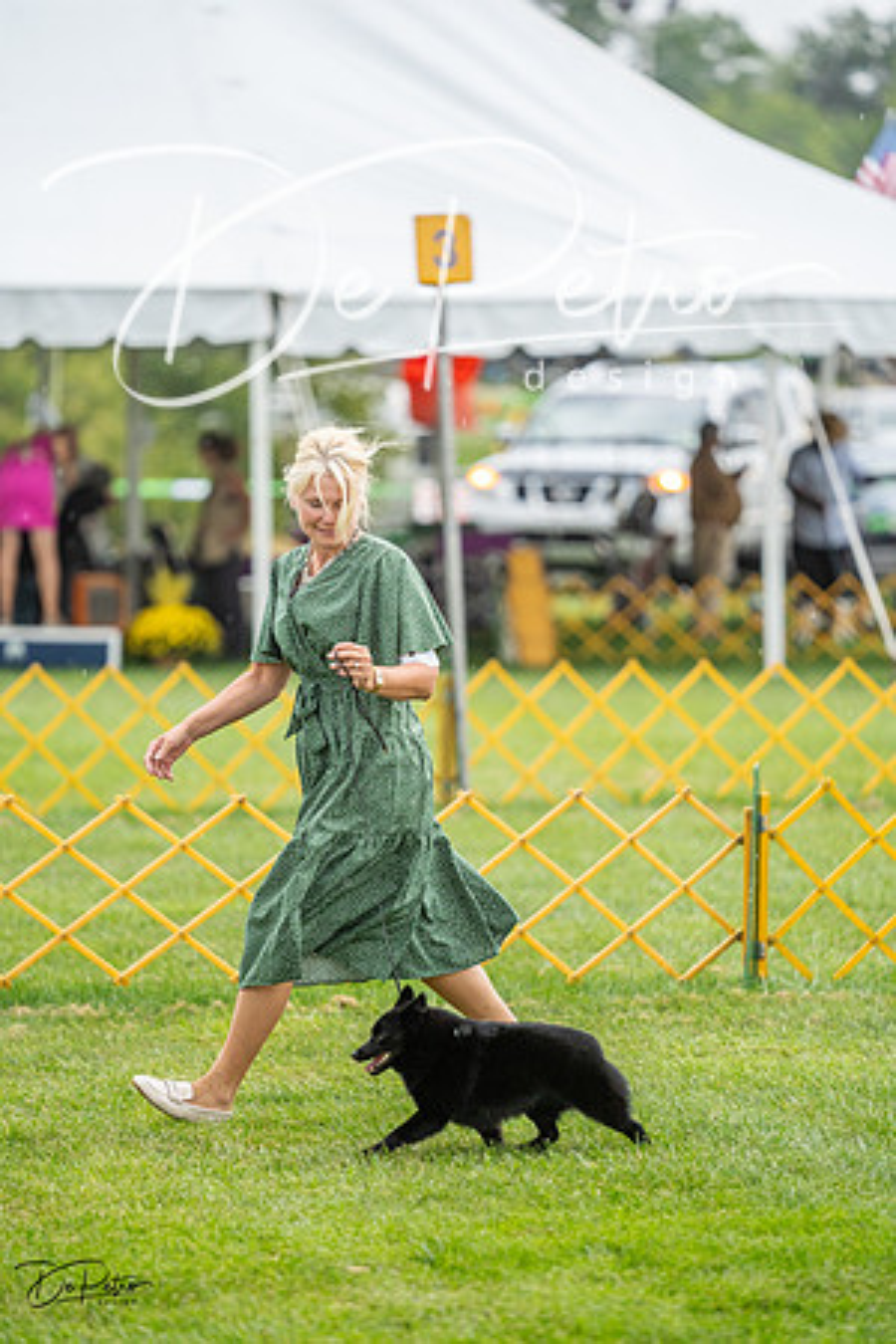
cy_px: 672
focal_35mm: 200
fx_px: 7466
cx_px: 448
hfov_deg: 6.9
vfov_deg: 10.3
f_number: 2.8
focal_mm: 200
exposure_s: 1/640
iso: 640
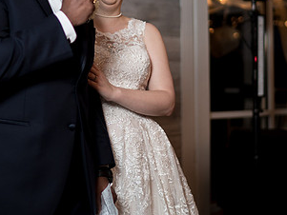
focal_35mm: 77
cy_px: 32
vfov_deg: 18.9
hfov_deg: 25.1
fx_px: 639
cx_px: 86
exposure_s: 1/200
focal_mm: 35
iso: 250
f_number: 1.4
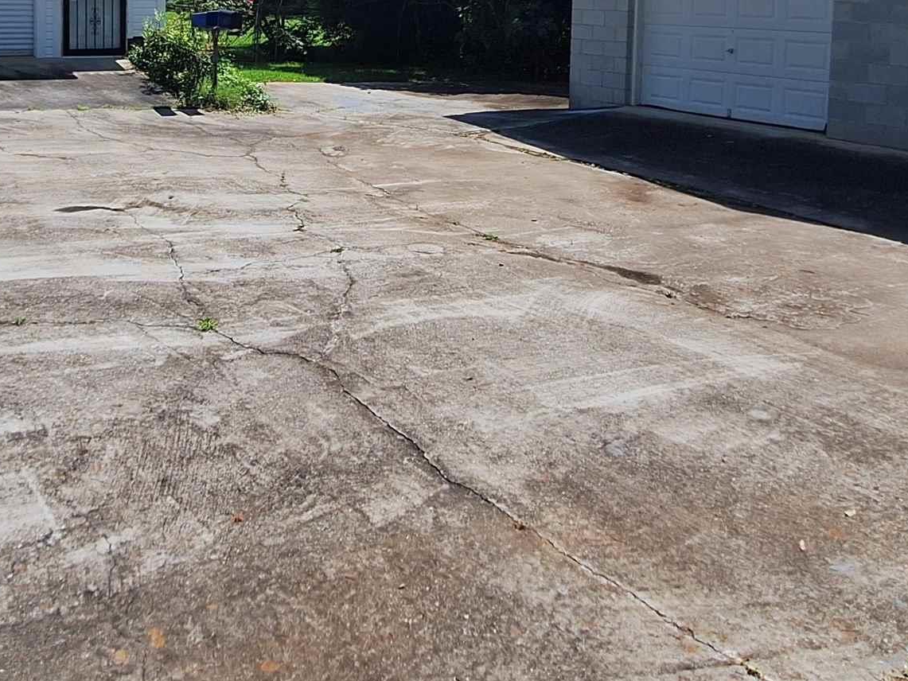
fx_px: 918
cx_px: 320
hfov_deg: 51.8
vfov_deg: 37.4
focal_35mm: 35
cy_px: 37
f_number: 2.2
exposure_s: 1/1825
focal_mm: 1.74
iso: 40
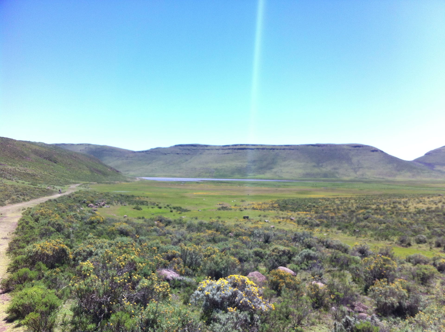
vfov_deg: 40.6
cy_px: 166
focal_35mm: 35
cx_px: 222
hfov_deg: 52.7
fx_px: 449
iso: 80
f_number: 2.8
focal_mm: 3.85
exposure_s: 1/642
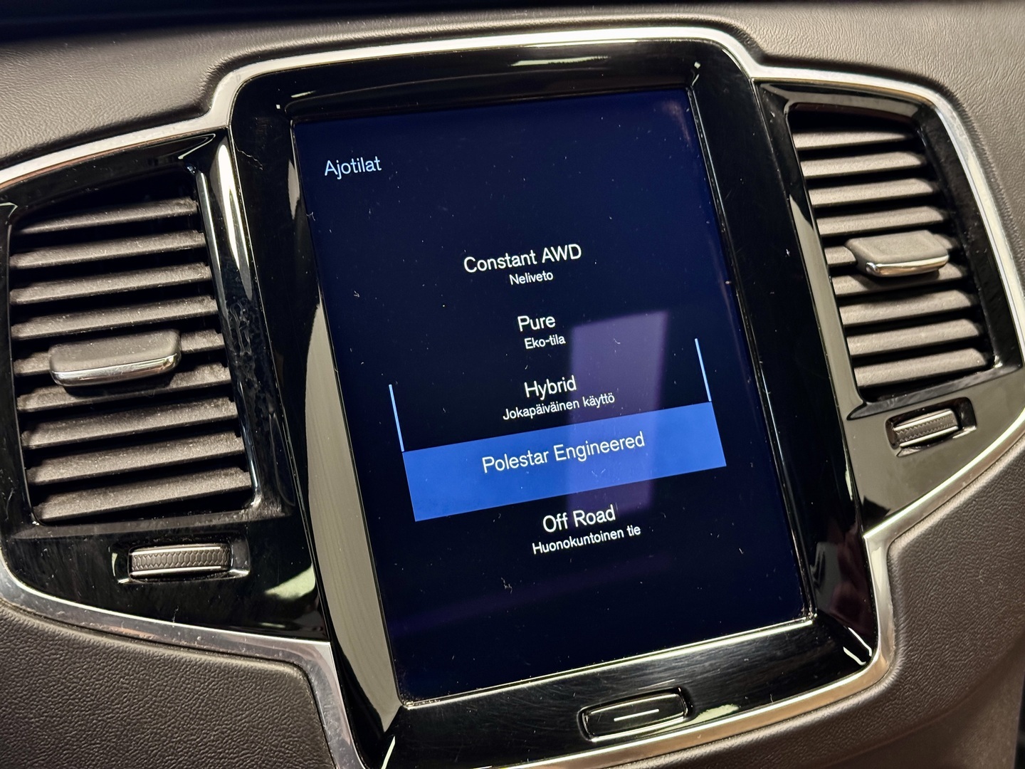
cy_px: 384
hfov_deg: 39.7
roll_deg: +0.1
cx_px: 512
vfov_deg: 30.3
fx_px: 1421
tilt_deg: -24.9
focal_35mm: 48
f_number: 1.78
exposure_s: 1/25
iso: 500
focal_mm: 6.76
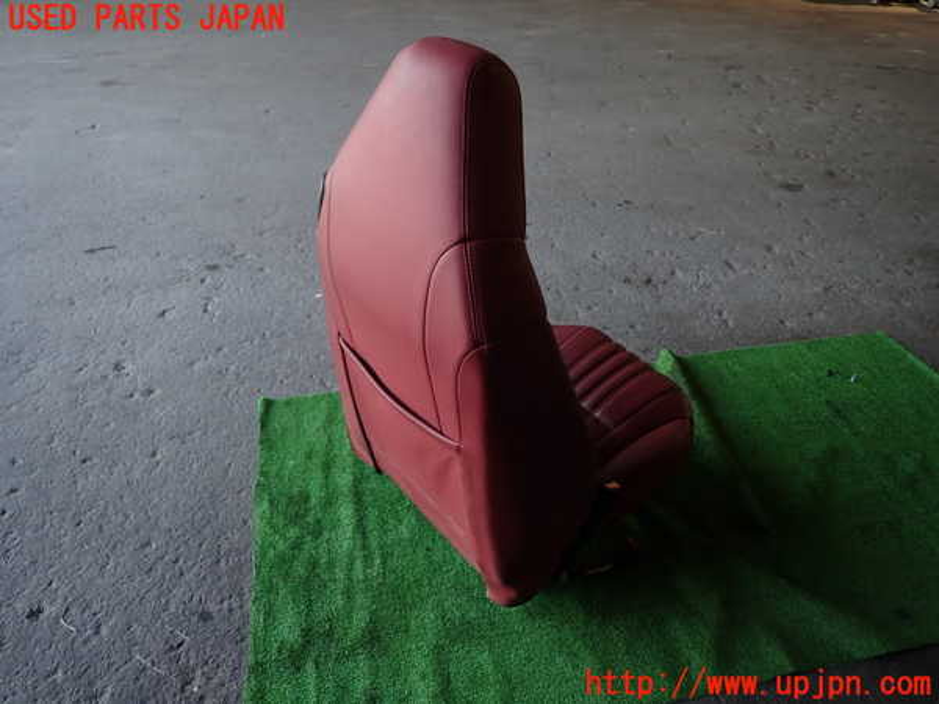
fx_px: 678
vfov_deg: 54.9
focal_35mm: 25
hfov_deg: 69.4
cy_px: 352
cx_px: 470
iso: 100
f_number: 2
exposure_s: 1/100
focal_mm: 4.5
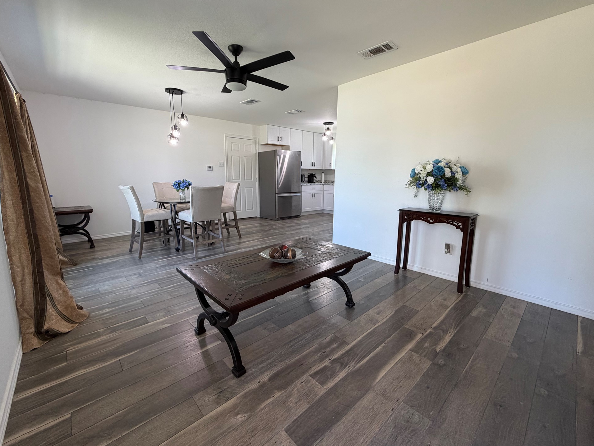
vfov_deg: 81.8
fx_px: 257
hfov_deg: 98.2
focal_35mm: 15
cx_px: 297
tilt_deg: -10.0
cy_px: 220
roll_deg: +0.4
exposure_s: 1/121
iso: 200
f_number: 2.2
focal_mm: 2.22
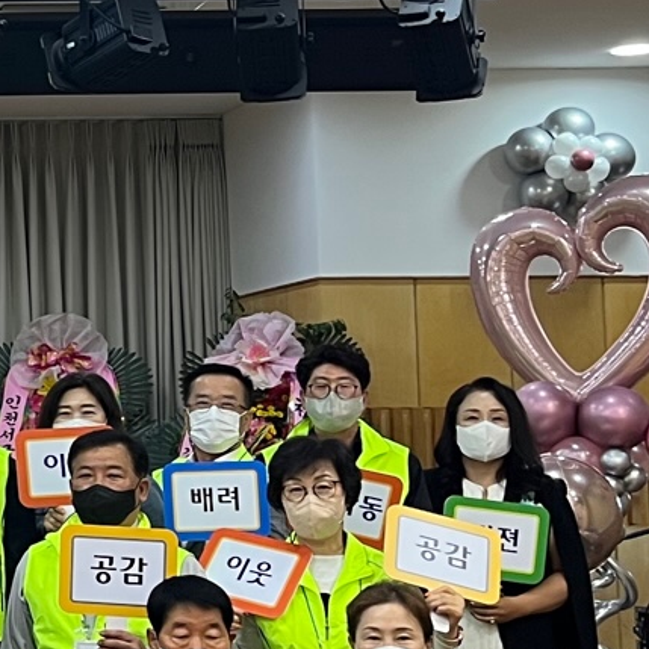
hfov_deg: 14.3
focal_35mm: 108
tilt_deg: +3.9
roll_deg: -0.1
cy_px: 339
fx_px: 2291
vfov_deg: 16.1
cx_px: -513
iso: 80
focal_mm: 5.1
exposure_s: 1/60
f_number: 1.6
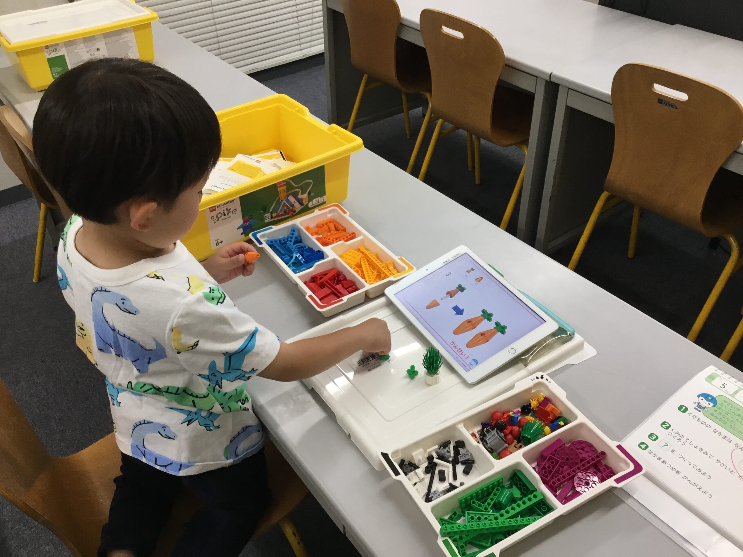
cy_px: 278
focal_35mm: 31
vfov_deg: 45.4
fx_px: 665
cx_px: 372
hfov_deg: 58.4
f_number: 2.4
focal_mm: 3.3
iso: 25
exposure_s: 1/40
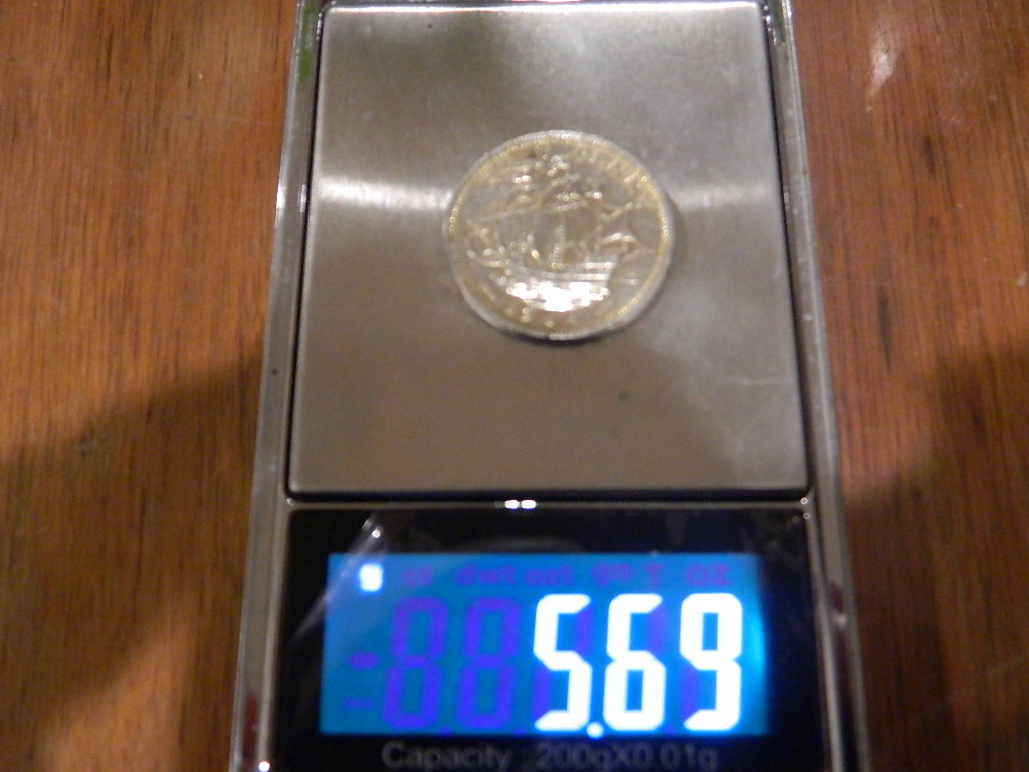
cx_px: 514
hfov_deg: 52.6
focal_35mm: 35
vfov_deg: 40.7
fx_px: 1040
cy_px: 386
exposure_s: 1/8
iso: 640
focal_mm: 6.2
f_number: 3.3
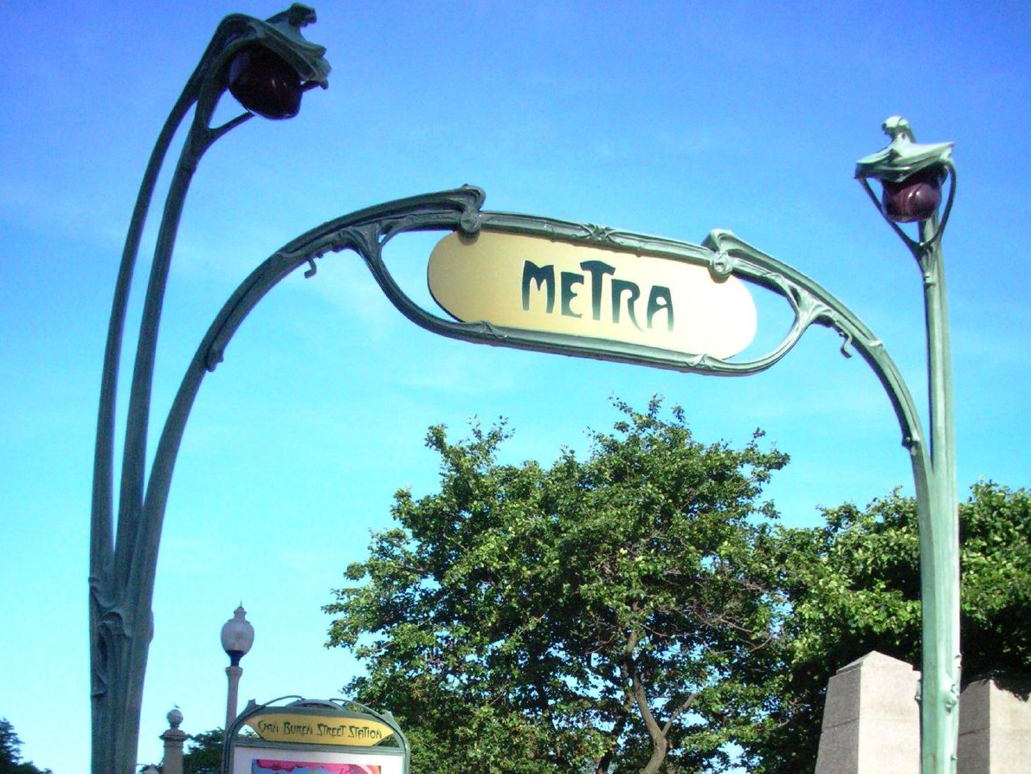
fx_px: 1400
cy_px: 680
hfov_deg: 40.4
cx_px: 516
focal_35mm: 47
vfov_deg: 29.7
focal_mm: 5.8
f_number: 8.5
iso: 400
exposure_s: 1/250
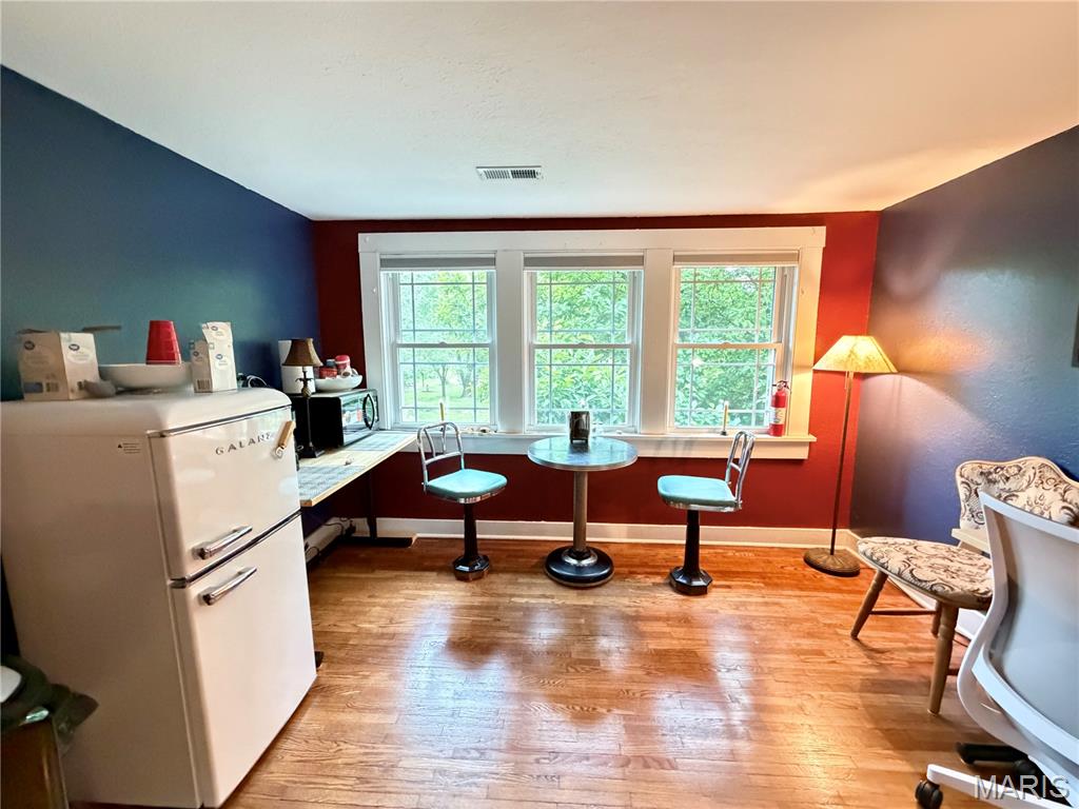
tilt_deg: -6.8
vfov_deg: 85.7
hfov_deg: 102.1
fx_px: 436
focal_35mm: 14
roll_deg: +0.8
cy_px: 404
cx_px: 540
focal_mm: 2.22
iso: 1250
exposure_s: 1/40
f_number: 2.2
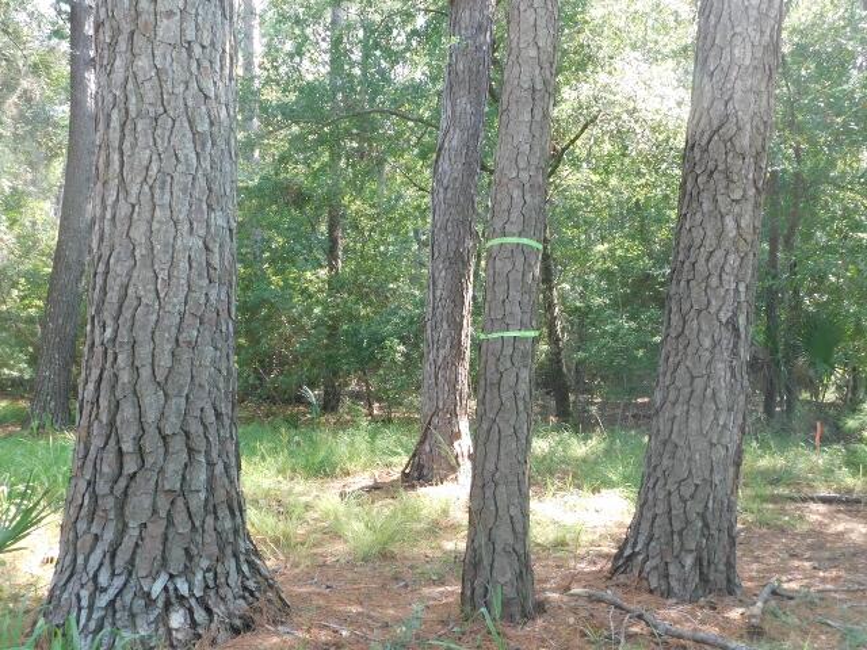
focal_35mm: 36
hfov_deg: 51.4
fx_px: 902
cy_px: 325
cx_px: 434
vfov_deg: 39.7
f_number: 3.5
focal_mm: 6.3
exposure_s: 1/50
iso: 125
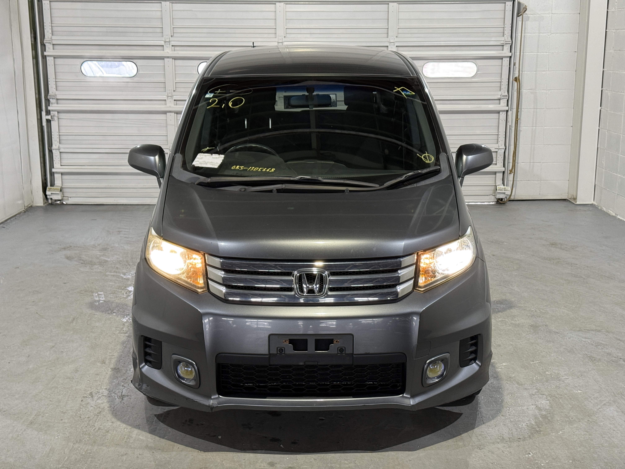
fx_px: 867
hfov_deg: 39.7
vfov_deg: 30.3
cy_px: 234
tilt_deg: -12.0
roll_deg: +0.1
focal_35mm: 48
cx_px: 312
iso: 125
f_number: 1.78
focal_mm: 6.76
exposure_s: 1/60
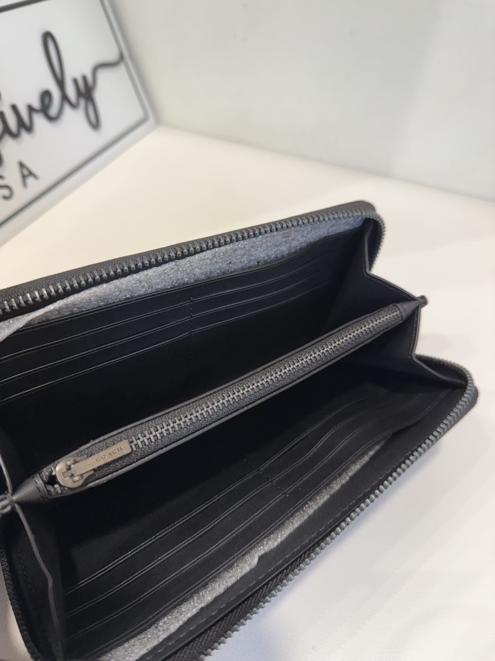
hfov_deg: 56.8
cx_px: 248
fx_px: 458
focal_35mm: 24
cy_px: 330
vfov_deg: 71.6
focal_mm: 6.76
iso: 200
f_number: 1.78
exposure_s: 1/100
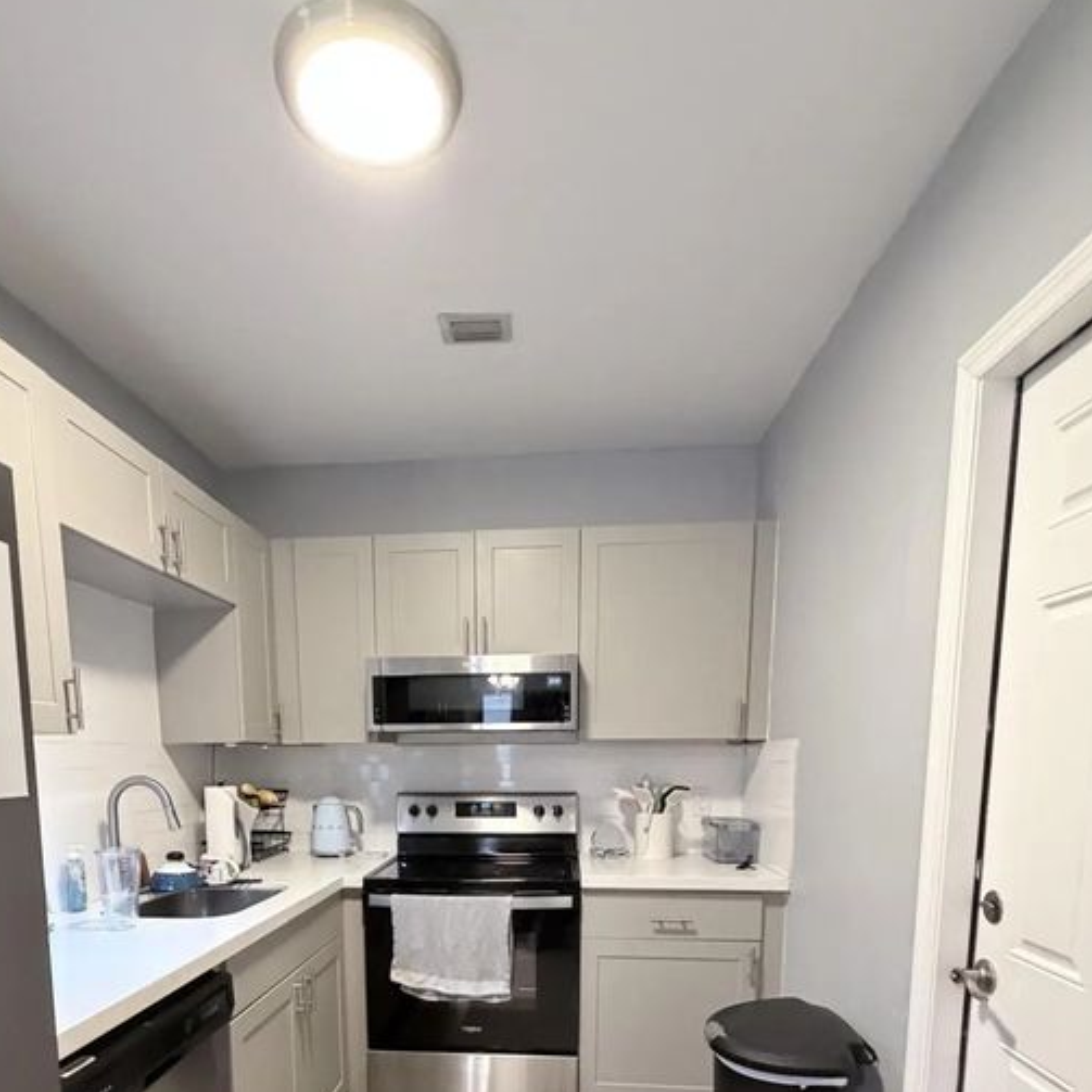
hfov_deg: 72.0
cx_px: 493
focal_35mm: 21
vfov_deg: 65.9
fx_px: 749
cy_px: 865
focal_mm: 2.22
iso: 640
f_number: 2.2
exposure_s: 1/60
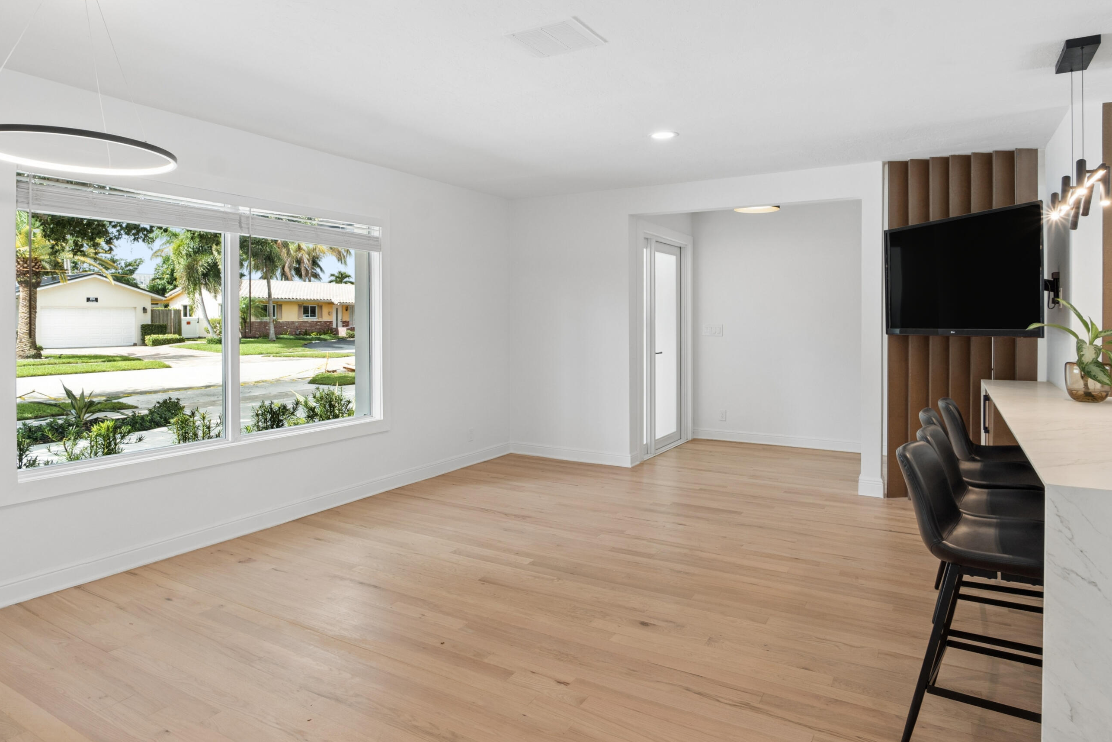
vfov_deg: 59.4
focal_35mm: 21
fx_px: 649
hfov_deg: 81.0
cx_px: 499
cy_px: 334
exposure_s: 1/40
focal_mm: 12
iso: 200
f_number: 9
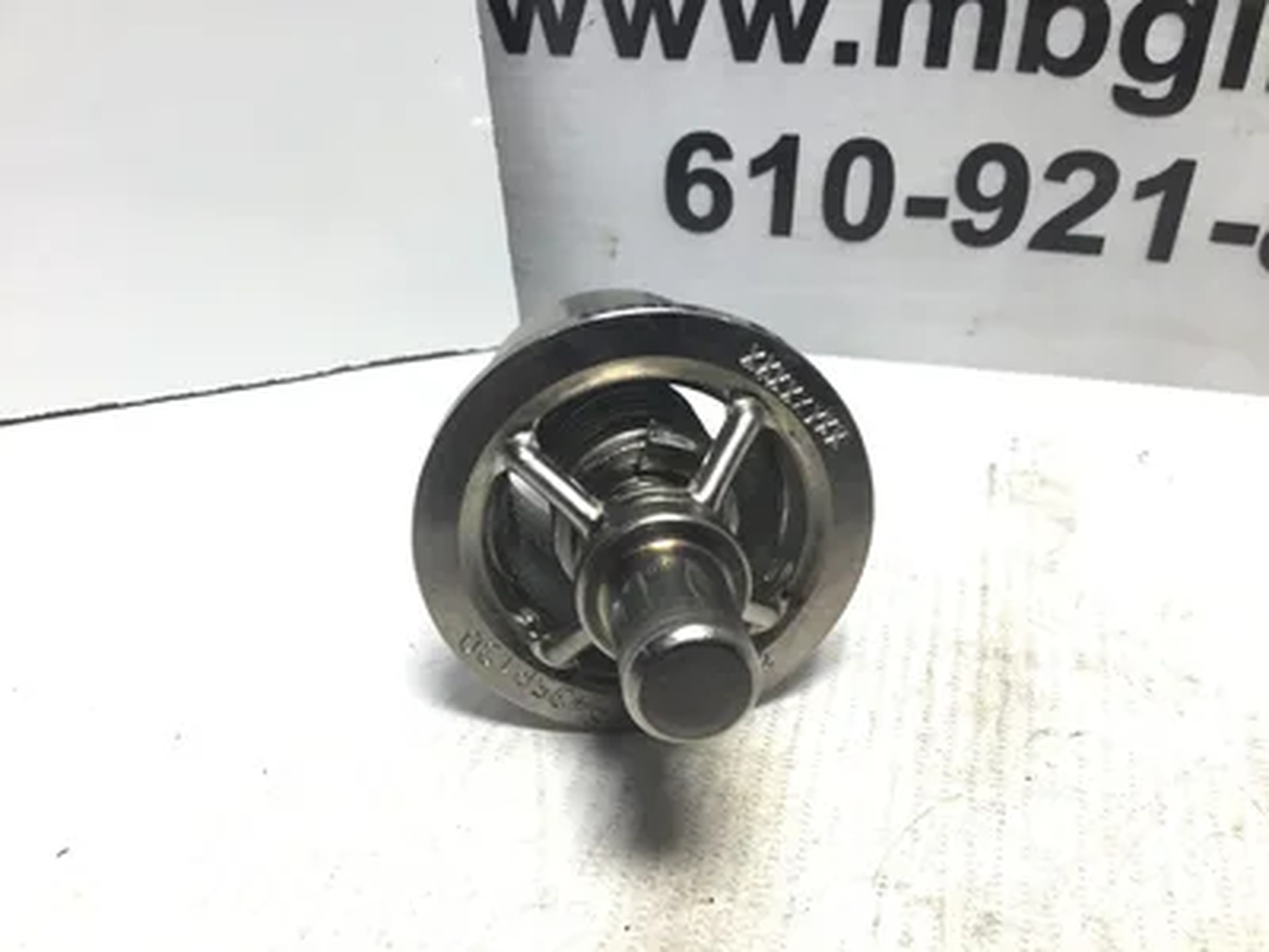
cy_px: 476
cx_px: 634
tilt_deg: -37.8
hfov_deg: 58.4
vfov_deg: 45.4
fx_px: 1136
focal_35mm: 31
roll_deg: +0.0
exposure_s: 1/120
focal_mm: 3.3
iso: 50
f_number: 2.4
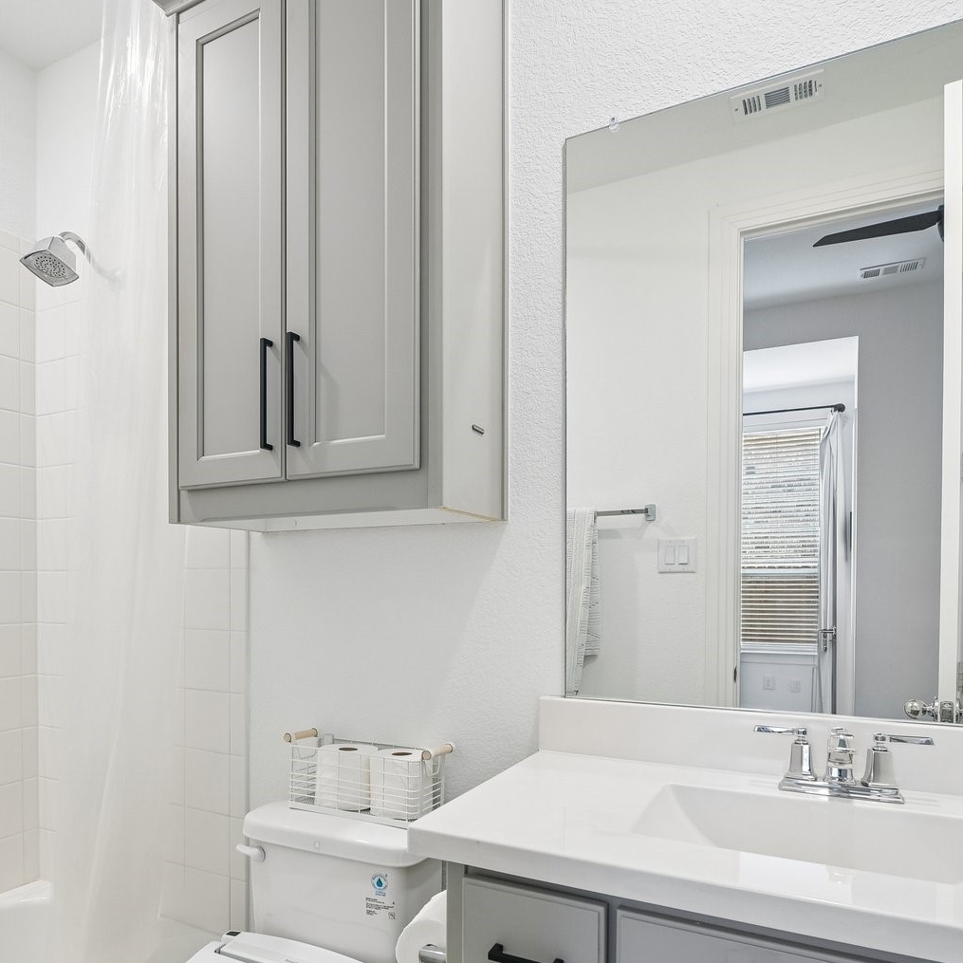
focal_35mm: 24
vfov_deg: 64.2
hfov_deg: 63.9
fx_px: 755
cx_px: 347
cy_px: 596
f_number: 8
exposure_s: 1/30
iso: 400
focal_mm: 14
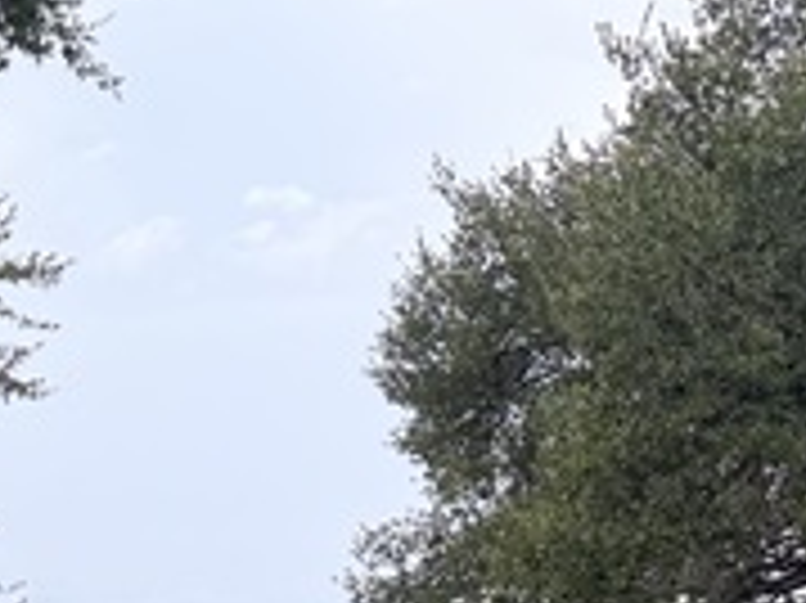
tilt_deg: +0.1
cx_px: 806
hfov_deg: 21.9
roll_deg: -0.5
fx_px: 2001
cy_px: 900
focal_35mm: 86
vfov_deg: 15.8
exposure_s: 1/332
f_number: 1.78
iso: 80
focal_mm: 6.76
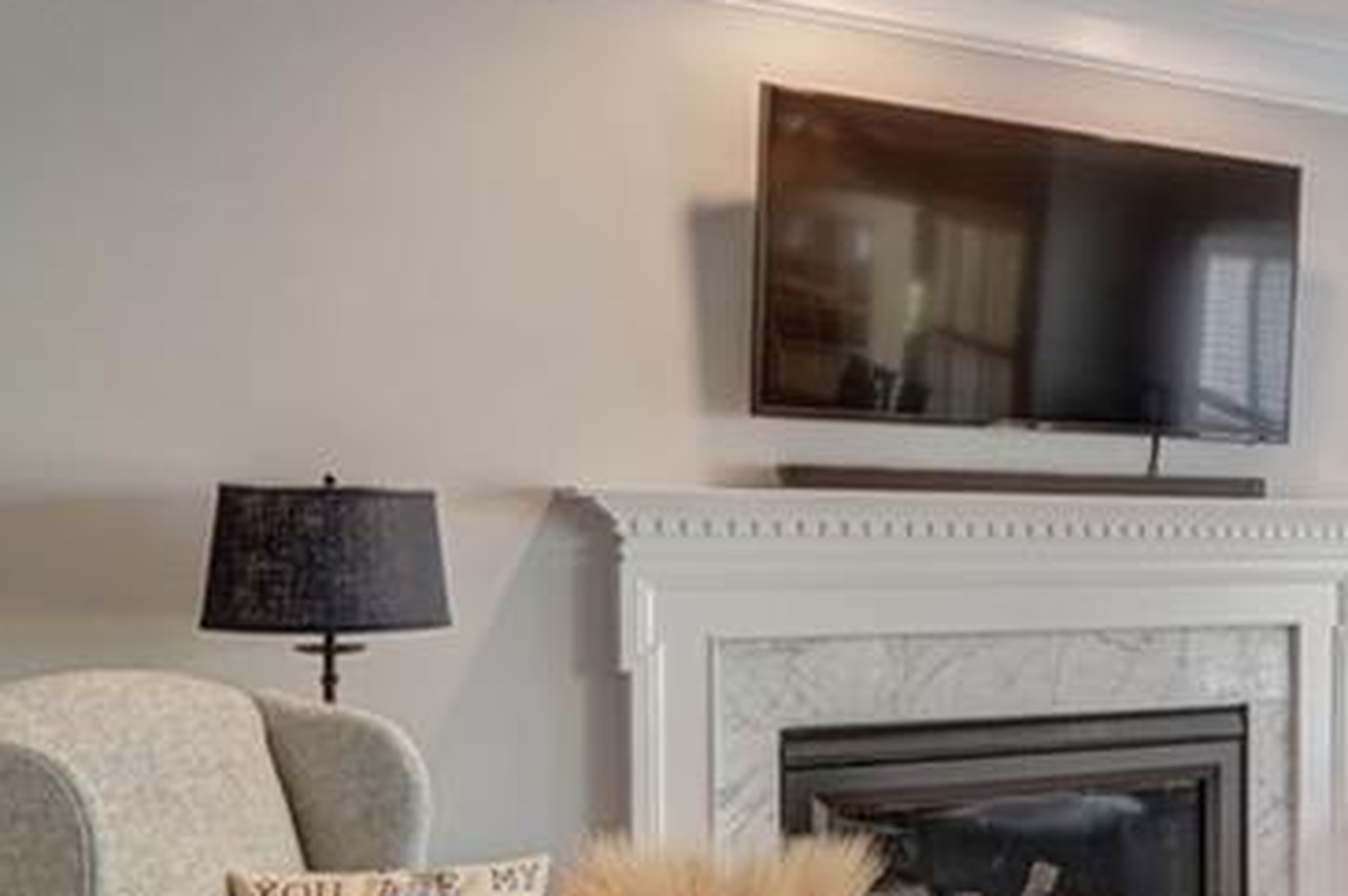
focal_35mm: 45
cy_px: 792
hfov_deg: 31.5
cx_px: 1822
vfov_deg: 28.7
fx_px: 1683
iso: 640
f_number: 7.1
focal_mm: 16
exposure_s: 1/13
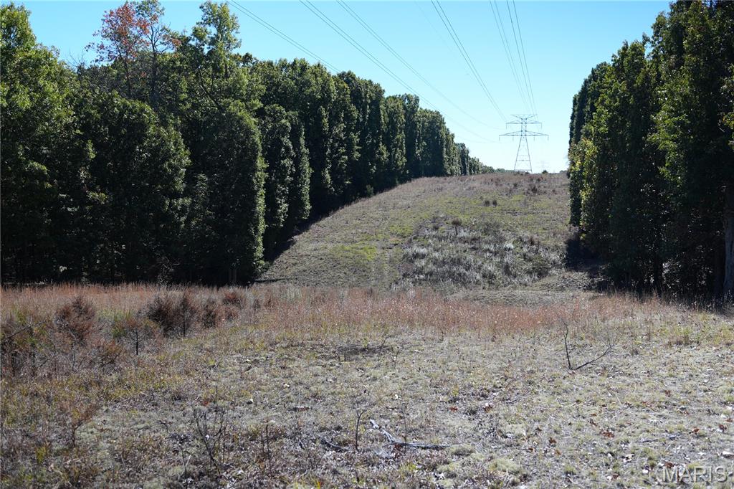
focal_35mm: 30
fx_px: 621
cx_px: 367
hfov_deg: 61.2
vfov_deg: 43.0
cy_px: 244
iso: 100
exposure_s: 1/60
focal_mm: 20.3
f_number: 2.5
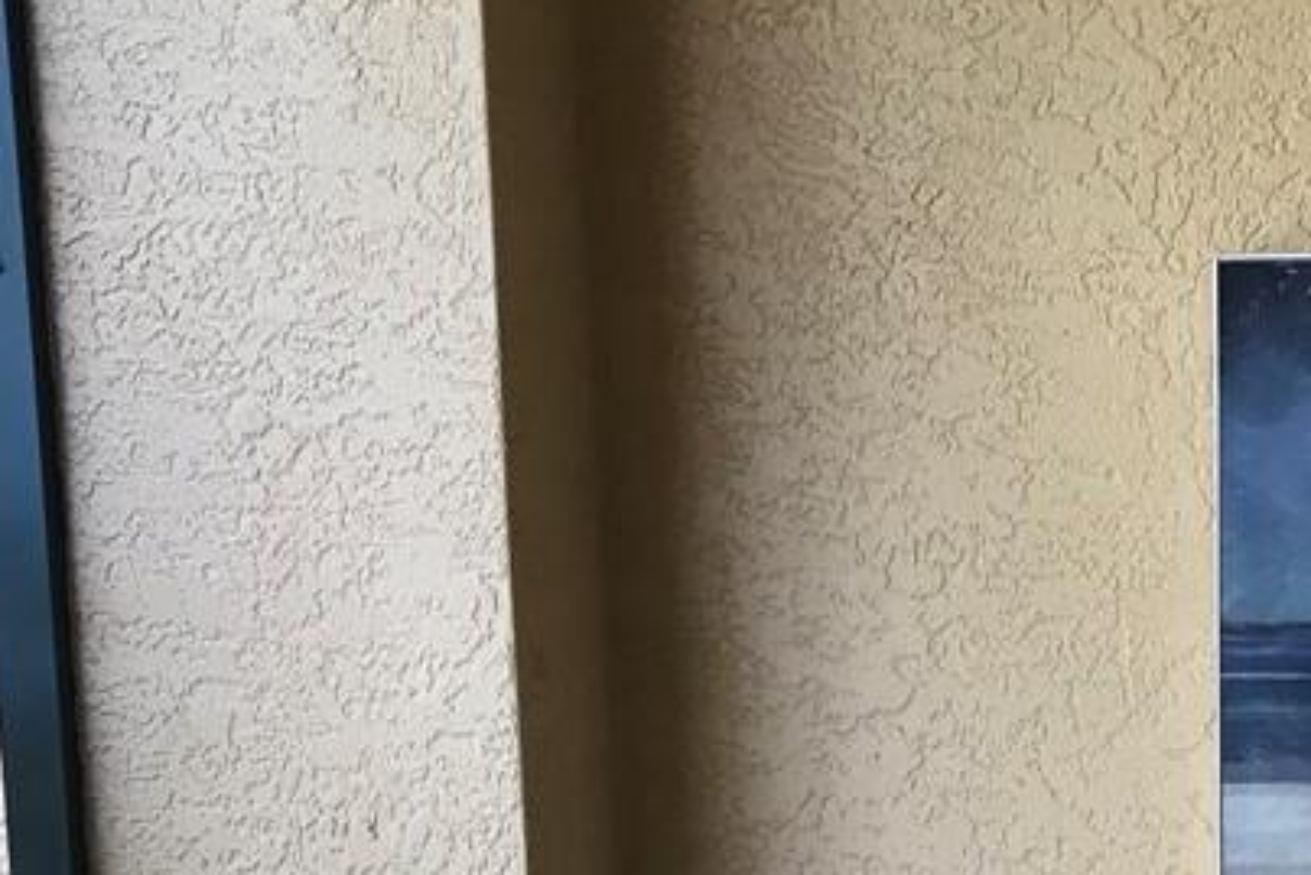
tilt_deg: -8.0
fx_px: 2696
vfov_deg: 17.4
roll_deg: +0.9
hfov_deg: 26.5
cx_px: 1168
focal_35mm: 74
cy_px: 1109
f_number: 1.8
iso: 25
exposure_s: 1/31
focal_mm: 3.99
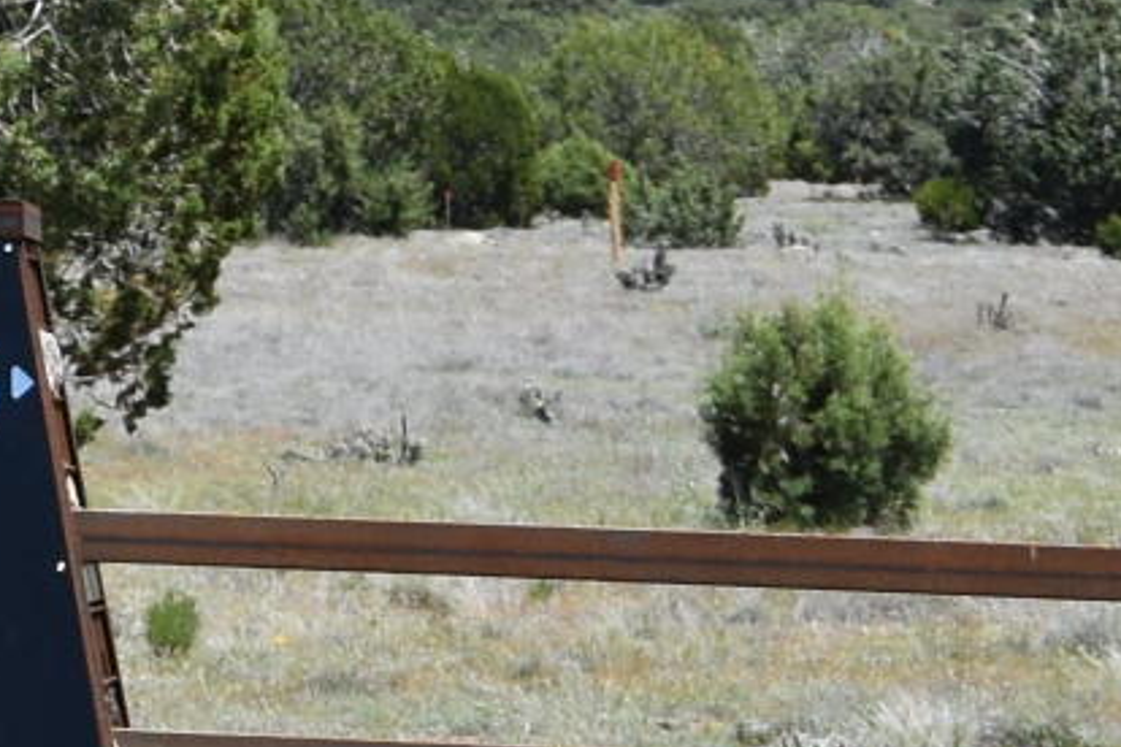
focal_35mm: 294
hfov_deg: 6.2
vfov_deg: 4.6
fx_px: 9142
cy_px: -945
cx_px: -2654
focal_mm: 27
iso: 180
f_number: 8
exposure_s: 1/500
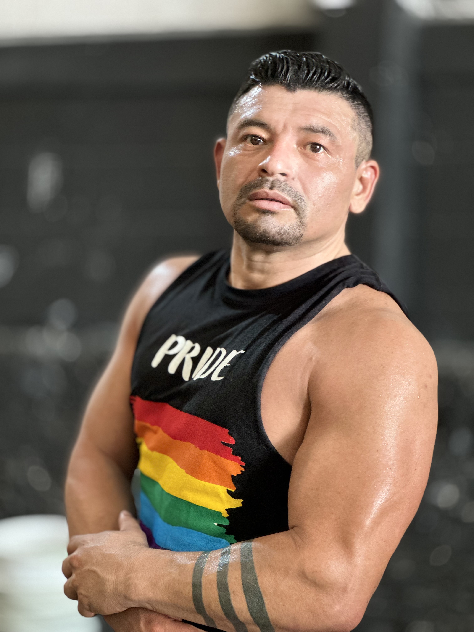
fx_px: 1406
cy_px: 316
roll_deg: -0.7
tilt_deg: -1.3
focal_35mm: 77
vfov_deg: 25.3
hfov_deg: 19.1
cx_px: 237
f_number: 2.8
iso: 250
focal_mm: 9
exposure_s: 1/40
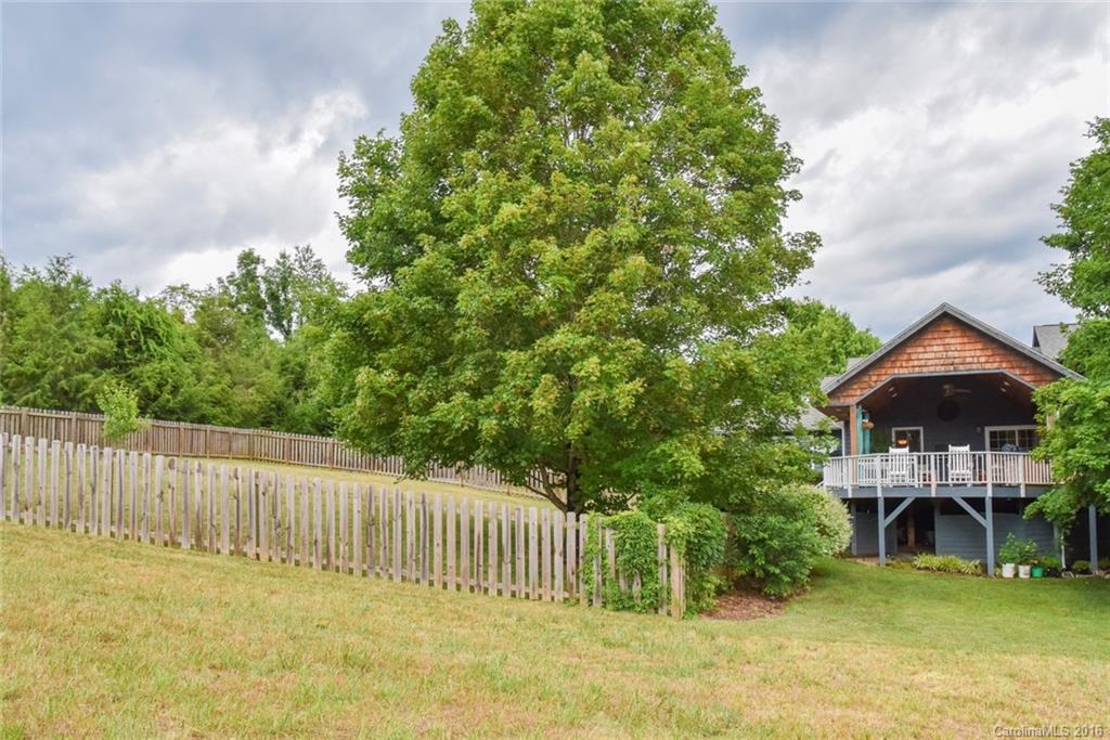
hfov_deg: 61.9
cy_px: 370
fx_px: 925
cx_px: 555
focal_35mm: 30
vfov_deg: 43.6
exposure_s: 1/400
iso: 2000
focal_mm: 30
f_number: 10
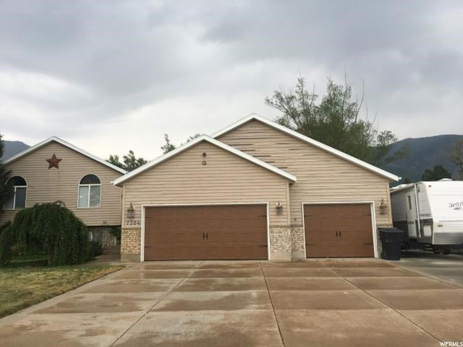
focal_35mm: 29
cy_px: 174
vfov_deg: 48.2
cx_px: 232
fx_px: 388
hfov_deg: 61.7
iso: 25
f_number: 2.2
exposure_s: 1/506
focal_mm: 4.15
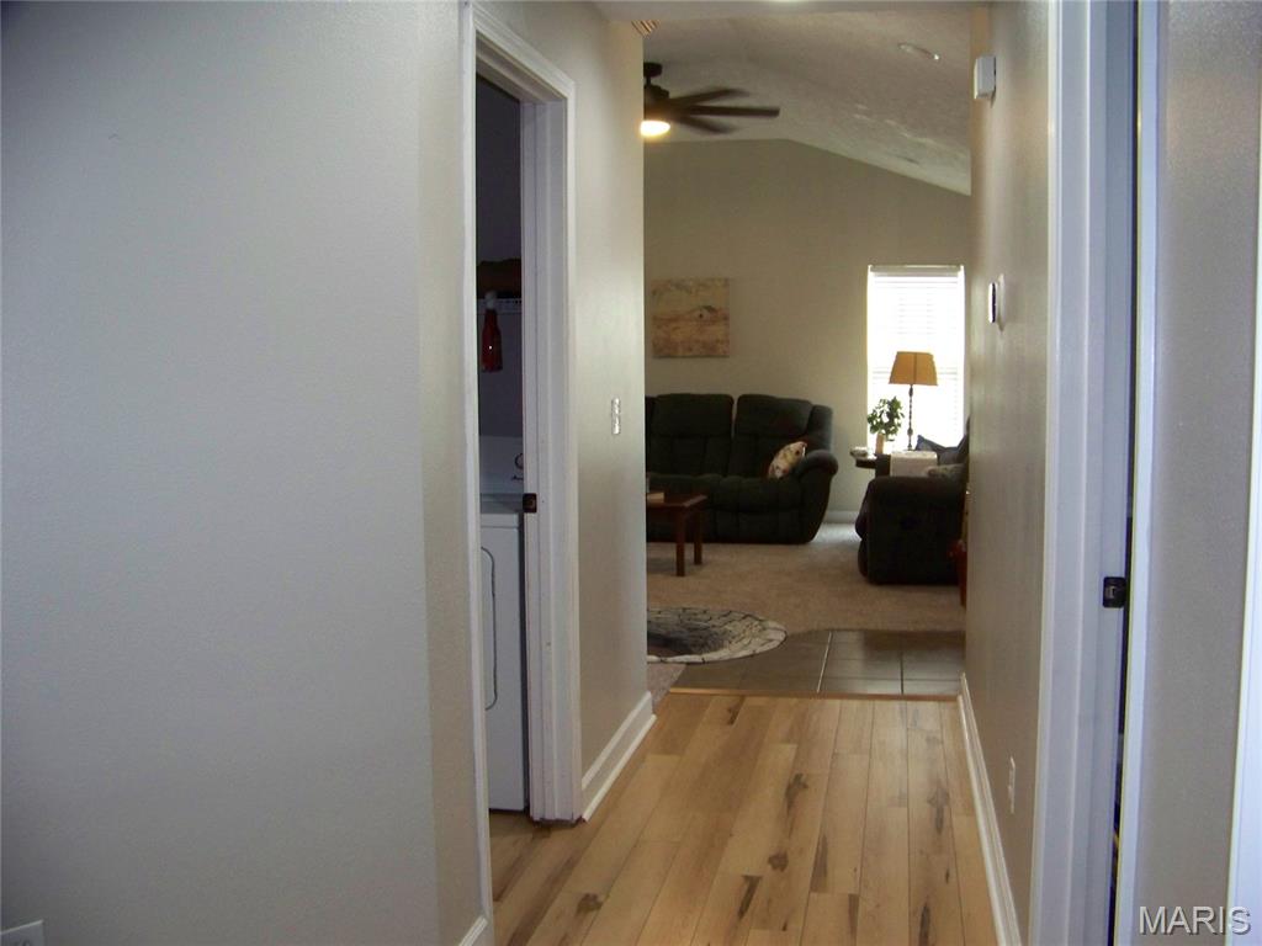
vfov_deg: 39.7
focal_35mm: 36
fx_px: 1312
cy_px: 473
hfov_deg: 51.4
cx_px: 631
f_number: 2.8
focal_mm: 5.85
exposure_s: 1/30
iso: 200
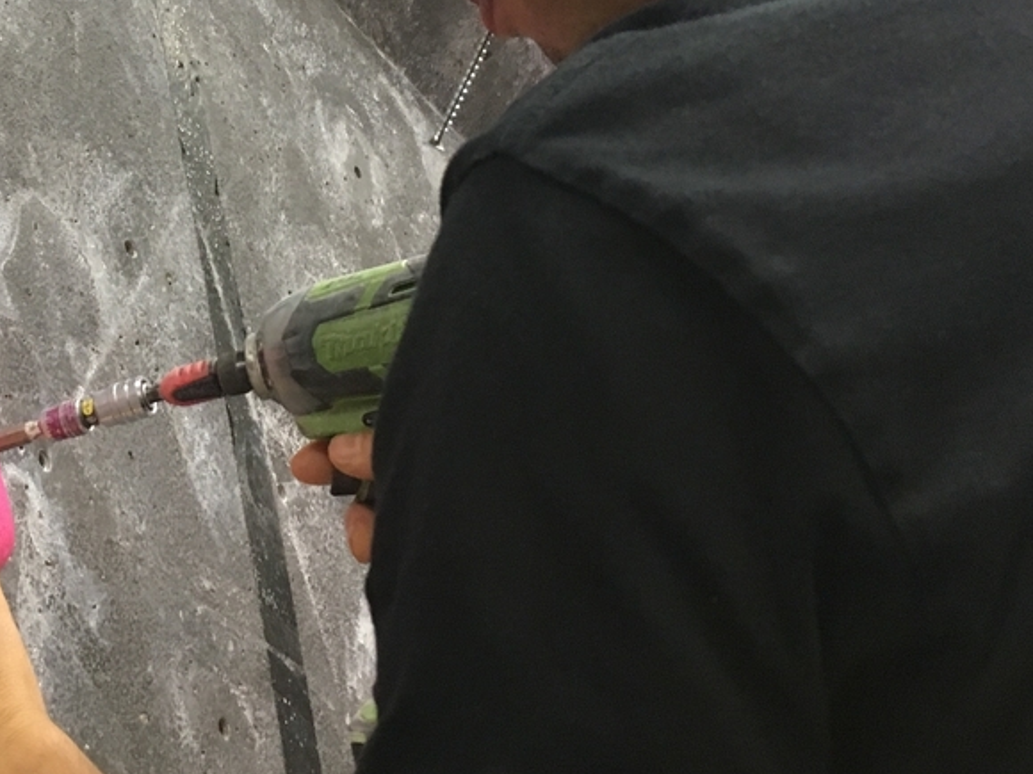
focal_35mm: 60
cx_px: 85
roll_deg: +21.2
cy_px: 107
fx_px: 1791
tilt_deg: +26.5
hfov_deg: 30.6
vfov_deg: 23.9
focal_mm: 4.15
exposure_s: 1/30
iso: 160
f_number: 2.2
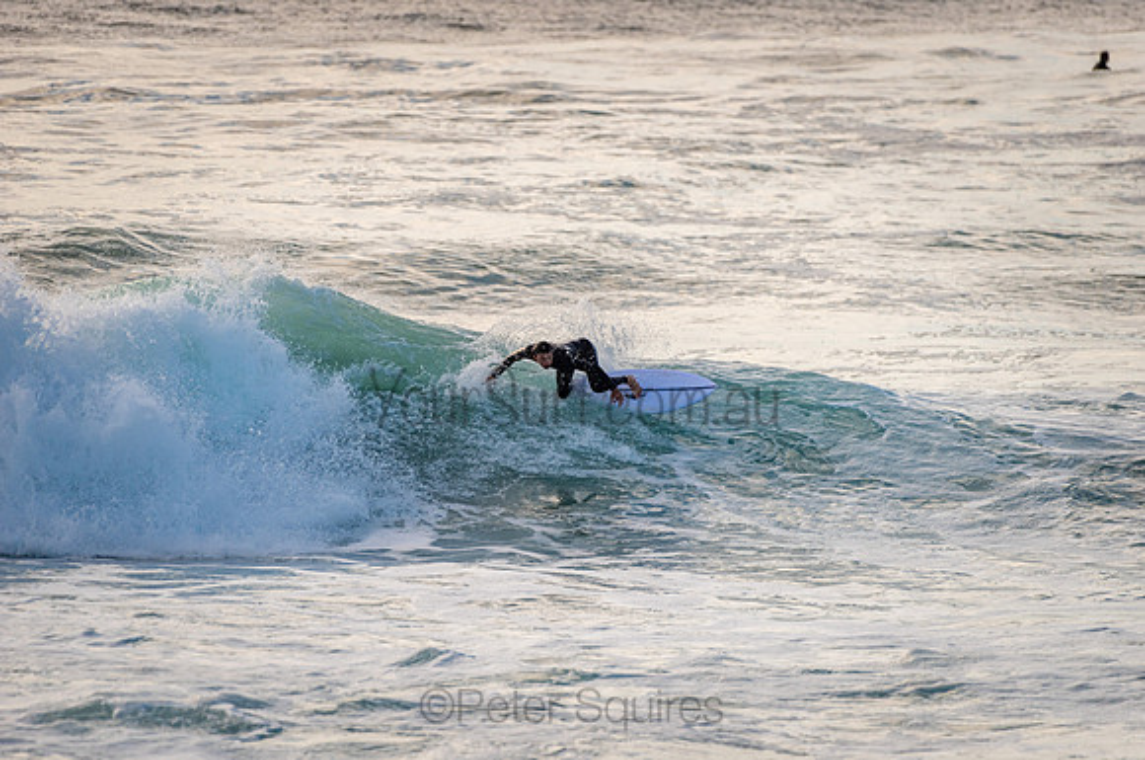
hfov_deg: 4.1
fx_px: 15905
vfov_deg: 2.7
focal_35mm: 501
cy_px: 380
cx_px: 572
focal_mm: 500
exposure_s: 1/2000
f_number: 5.6
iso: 220
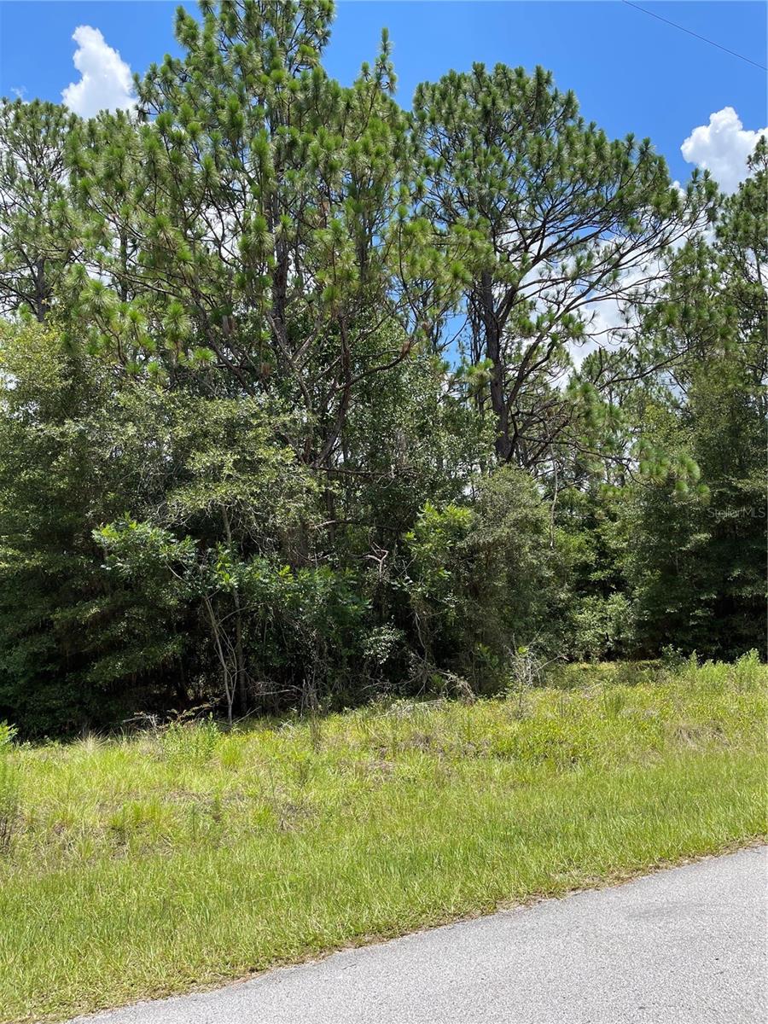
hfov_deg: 53.1
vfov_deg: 67.3
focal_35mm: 26
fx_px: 769
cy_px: 512
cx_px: 384
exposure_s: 1/1821
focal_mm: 5.1
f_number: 1.6
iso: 32
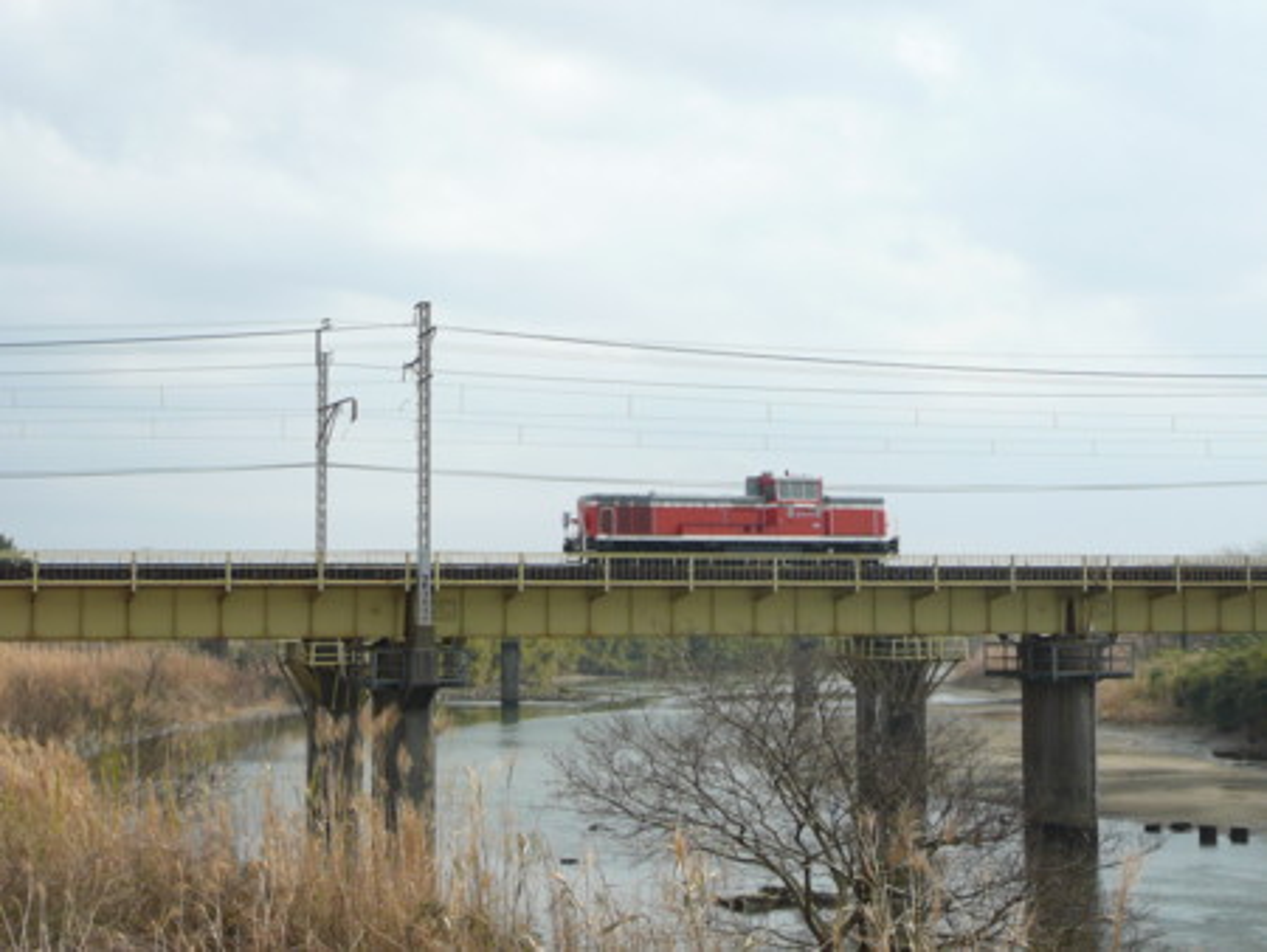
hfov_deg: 29.8
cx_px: 634
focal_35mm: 65
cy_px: 476
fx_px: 2380
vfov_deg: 22.6
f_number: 3.6
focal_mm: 9.7
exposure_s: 1/640
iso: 80
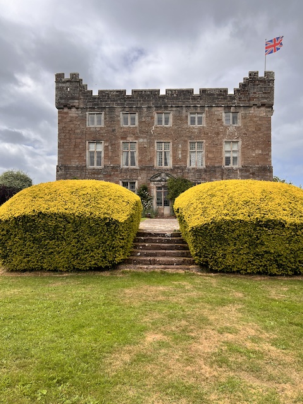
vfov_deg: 67.3
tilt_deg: +4.3
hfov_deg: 53.1
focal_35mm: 26
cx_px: 152
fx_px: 303
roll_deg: -0.2
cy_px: 202
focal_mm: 5.7
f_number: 1.5
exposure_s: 1/2008
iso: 50
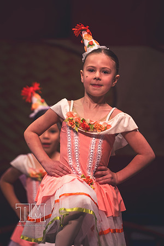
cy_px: 105
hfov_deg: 2.7
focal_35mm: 515
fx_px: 3518
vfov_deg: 4.0
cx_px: 86
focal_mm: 200
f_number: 2.8
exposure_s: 1/250
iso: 320
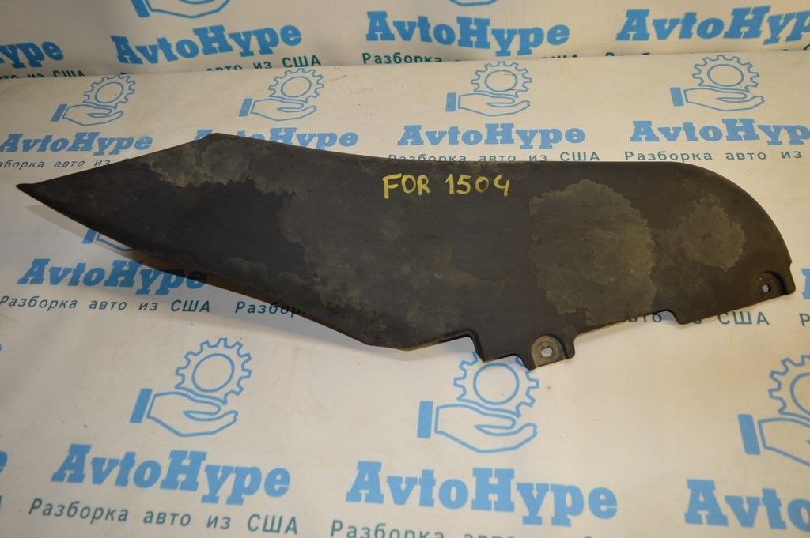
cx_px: 405
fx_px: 607
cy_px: 269
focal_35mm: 27
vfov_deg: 47.9
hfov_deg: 67.4
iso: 320
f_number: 4
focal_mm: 18
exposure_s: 1/125
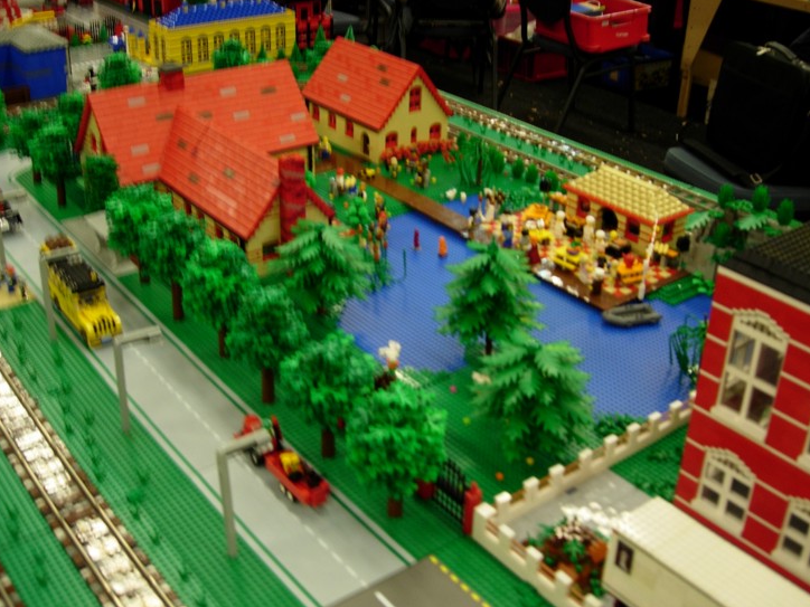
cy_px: 300
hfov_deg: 44.7
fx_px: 983
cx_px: 442
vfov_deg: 34.3
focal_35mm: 42
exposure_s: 1/4.4
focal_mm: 7.8
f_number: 2.8
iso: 64
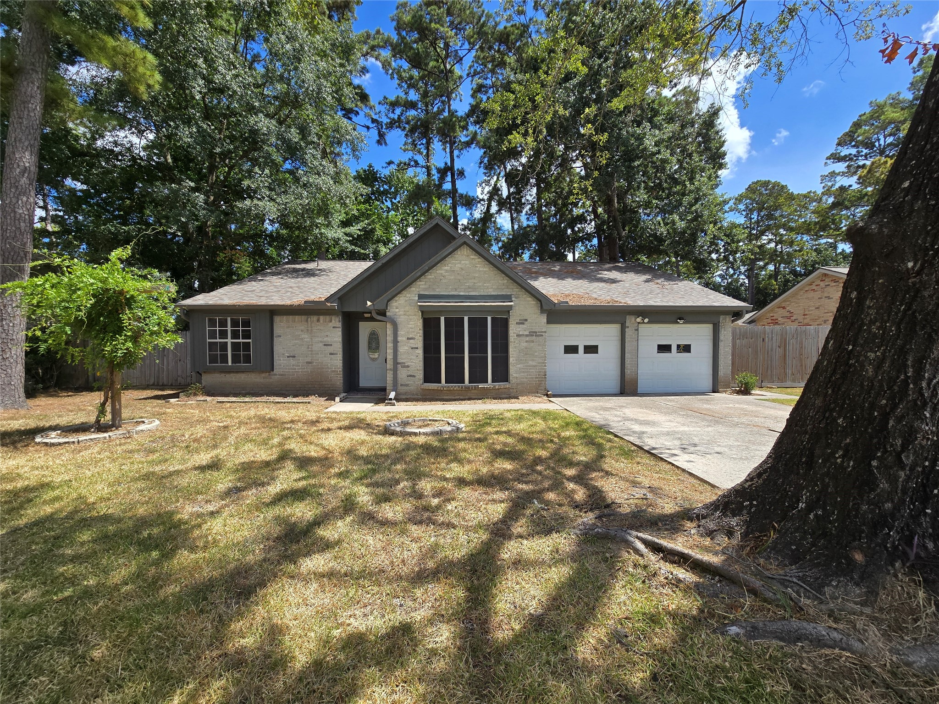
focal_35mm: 13
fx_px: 353
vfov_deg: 89.9
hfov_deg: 106.2
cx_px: 470
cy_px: 352
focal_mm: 2.2
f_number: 2.2
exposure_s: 1/1222
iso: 50
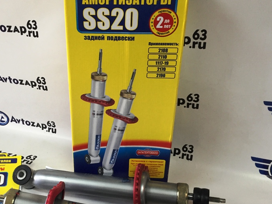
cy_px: 113
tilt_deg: -27.4
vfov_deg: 33.6
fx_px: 338
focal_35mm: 43
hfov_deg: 43.4
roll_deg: +1.5
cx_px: 96
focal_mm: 4.15
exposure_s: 1/33
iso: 160
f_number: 2.2
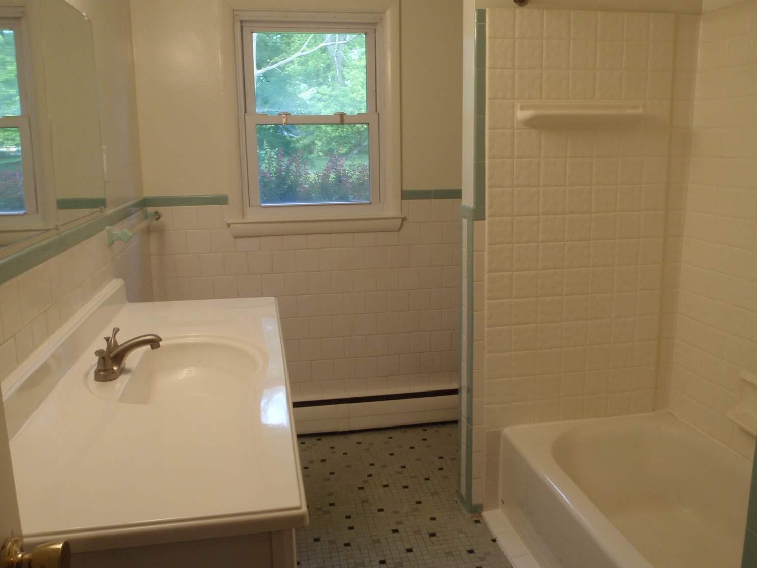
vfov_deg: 46.8
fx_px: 656
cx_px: 403
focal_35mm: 30
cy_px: 304
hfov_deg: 59.9
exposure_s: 1/30
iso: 100
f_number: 3.5
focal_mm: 5
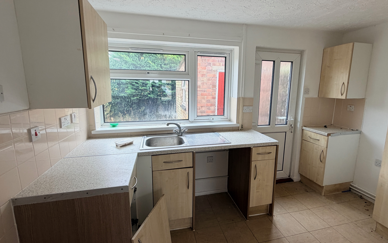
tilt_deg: -9.5
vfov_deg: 68.0
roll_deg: -0.7
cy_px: 116
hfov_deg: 94.3
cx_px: 199
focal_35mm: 17
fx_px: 180
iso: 160
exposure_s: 1/121
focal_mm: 2.22
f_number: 2.2
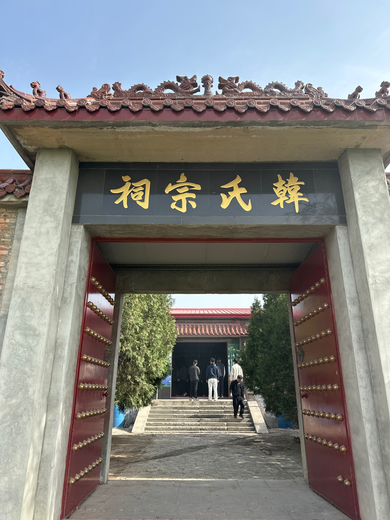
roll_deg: -1.8
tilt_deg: +18.9
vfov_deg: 71.6
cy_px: 260
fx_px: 361
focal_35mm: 24
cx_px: 195
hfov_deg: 56.8
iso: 80
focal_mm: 6.86
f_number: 1.78
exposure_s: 1/1517
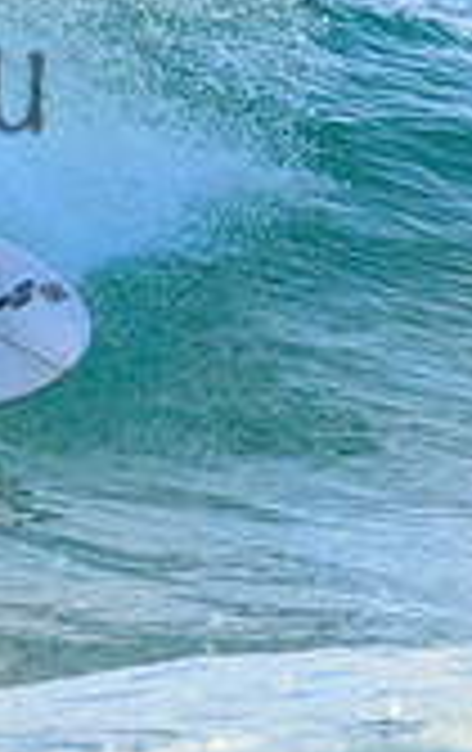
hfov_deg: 0.5
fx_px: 57976
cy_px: 29
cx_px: -432
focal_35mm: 2829
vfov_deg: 0.7
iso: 3200
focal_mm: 800
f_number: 11
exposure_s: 1/2000
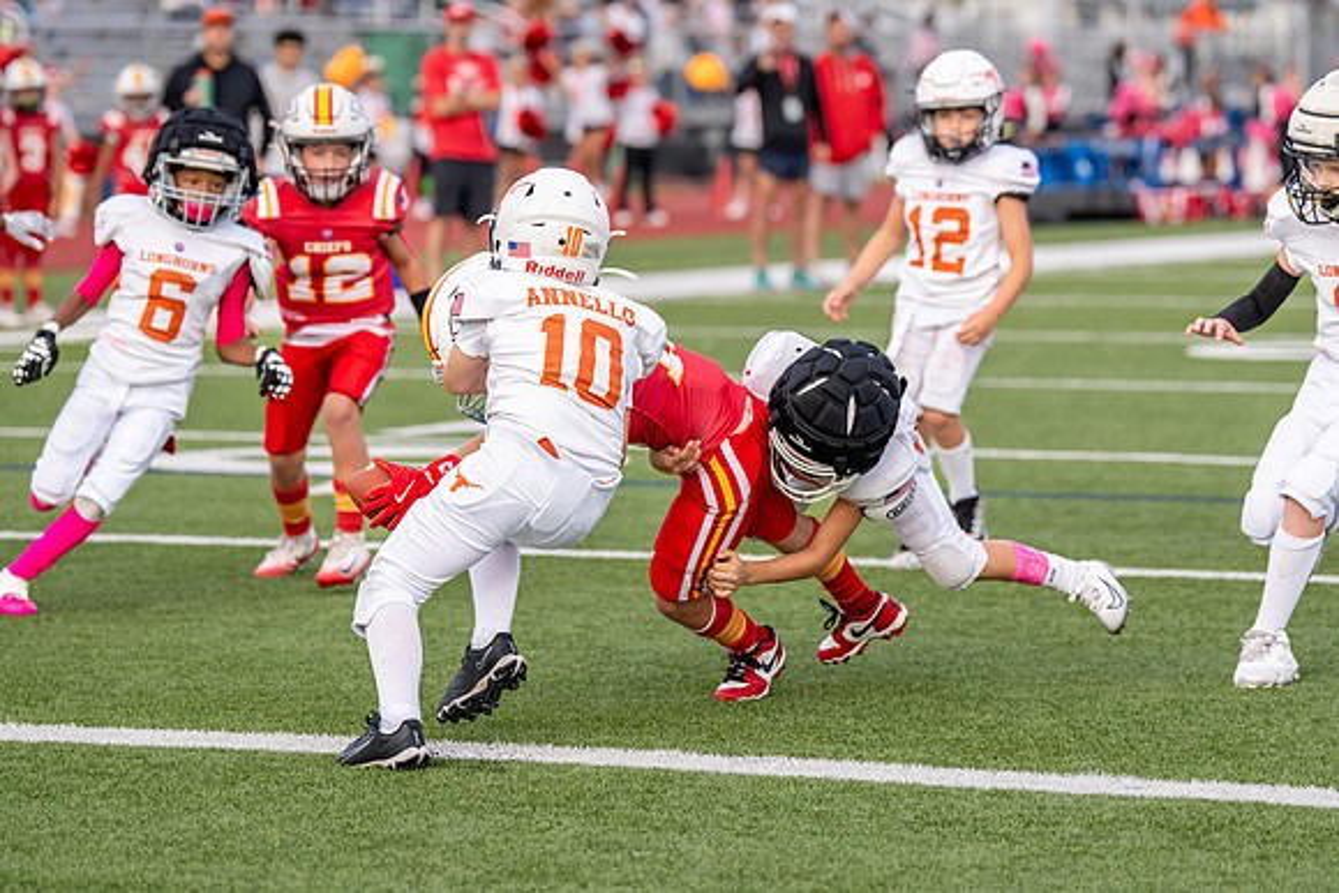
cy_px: 356
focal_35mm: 165
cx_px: 681
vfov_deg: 8.3
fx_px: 6152
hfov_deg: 12.4
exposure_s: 1/2500
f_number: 2.8
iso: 400
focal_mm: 126
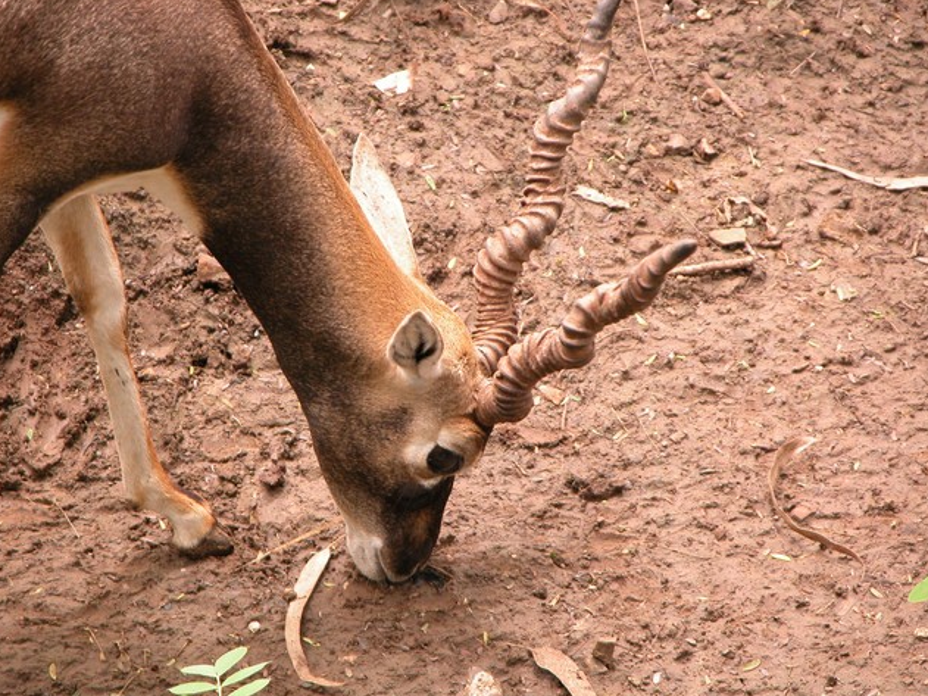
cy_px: 346
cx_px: 462
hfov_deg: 7.0
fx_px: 7612
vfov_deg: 5.2
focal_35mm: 284
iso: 100
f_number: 4.2
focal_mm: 71.2
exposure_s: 1/60.3
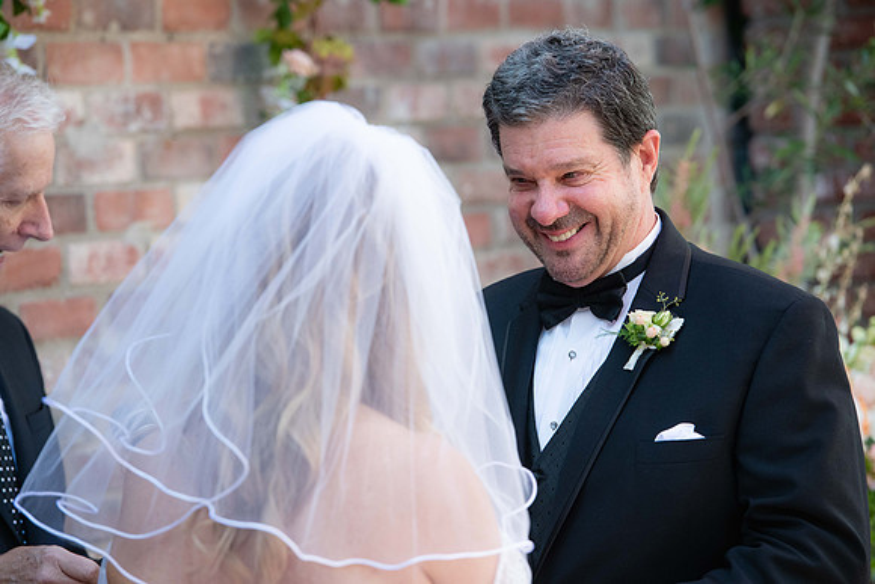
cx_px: 438
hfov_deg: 12.4
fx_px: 4011
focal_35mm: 165
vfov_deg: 8.3
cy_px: 292
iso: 800
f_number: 4.5
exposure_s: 1/800
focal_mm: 165
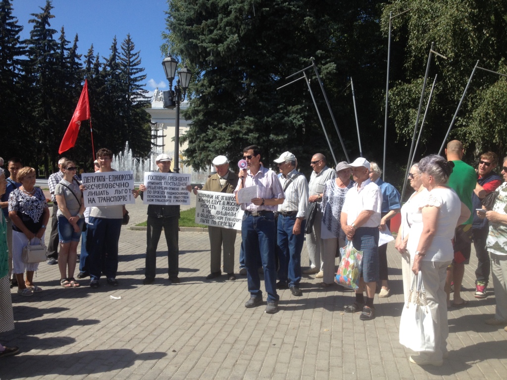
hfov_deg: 52.6
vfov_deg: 40.7
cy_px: 190
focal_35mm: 35
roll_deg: -2.1
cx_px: 254
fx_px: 513
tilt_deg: -9.7
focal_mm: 4.28
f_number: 2.4
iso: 50
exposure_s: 1/1416
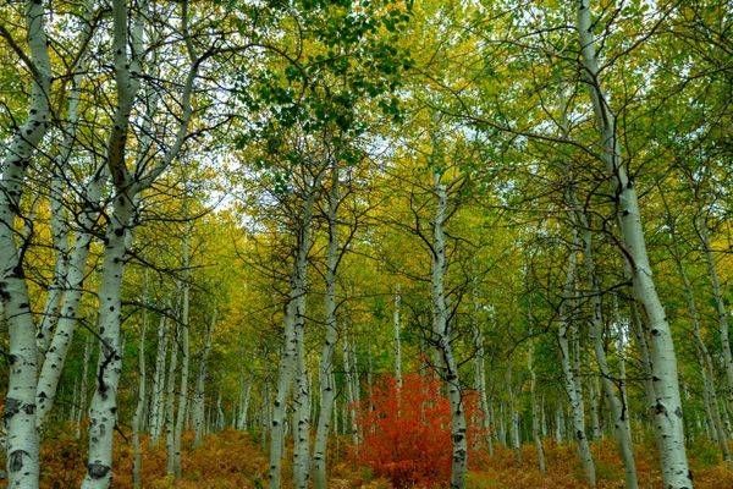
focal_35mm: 41
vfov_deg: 32.4
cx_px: 329
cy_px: 269
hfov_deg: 47.0
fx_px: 841
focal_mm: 25
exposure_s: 1/1000
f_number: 4
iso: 640
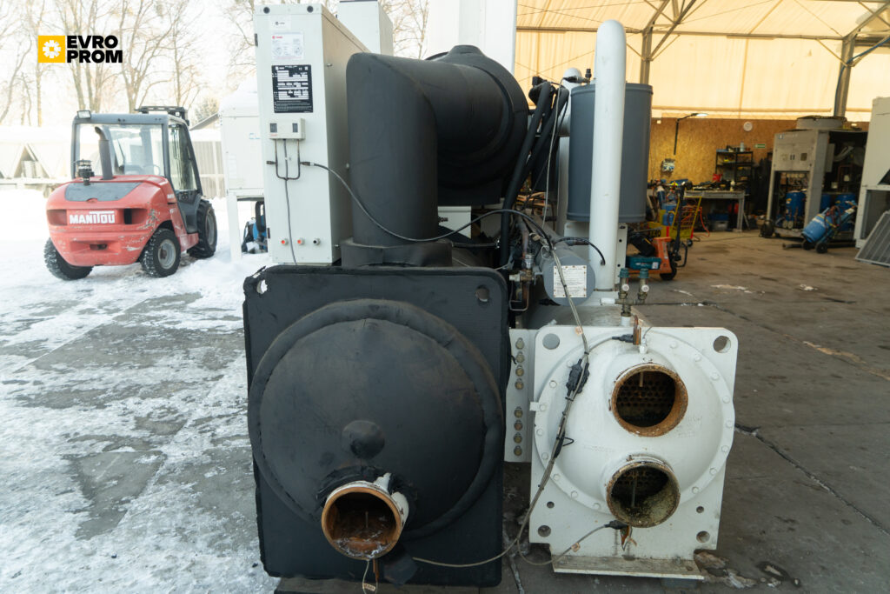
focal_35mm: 24
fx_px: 593
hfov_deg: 73.7
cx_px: 445
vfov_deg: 53.1
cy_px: 297
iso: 500
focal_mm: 24
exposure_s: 1/160
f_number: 4
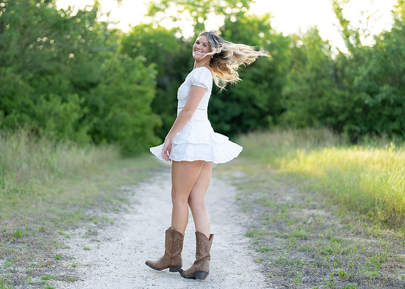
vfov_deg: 21.7
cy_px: 125
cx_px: 175
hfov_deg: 30.1
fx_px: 752
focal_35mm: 65
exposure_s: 1/1000
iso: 100
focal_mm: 50
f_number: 1.2
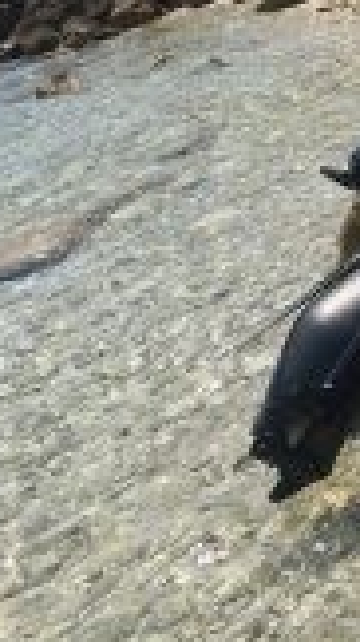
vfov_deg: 27.0
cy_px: 198
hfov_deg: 13.6
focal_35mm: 78
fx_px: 1325
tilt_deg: -18.0
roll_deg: +15.8
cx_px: 684
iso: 25
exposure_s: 1/2849
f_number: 2.2
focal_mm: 4.15
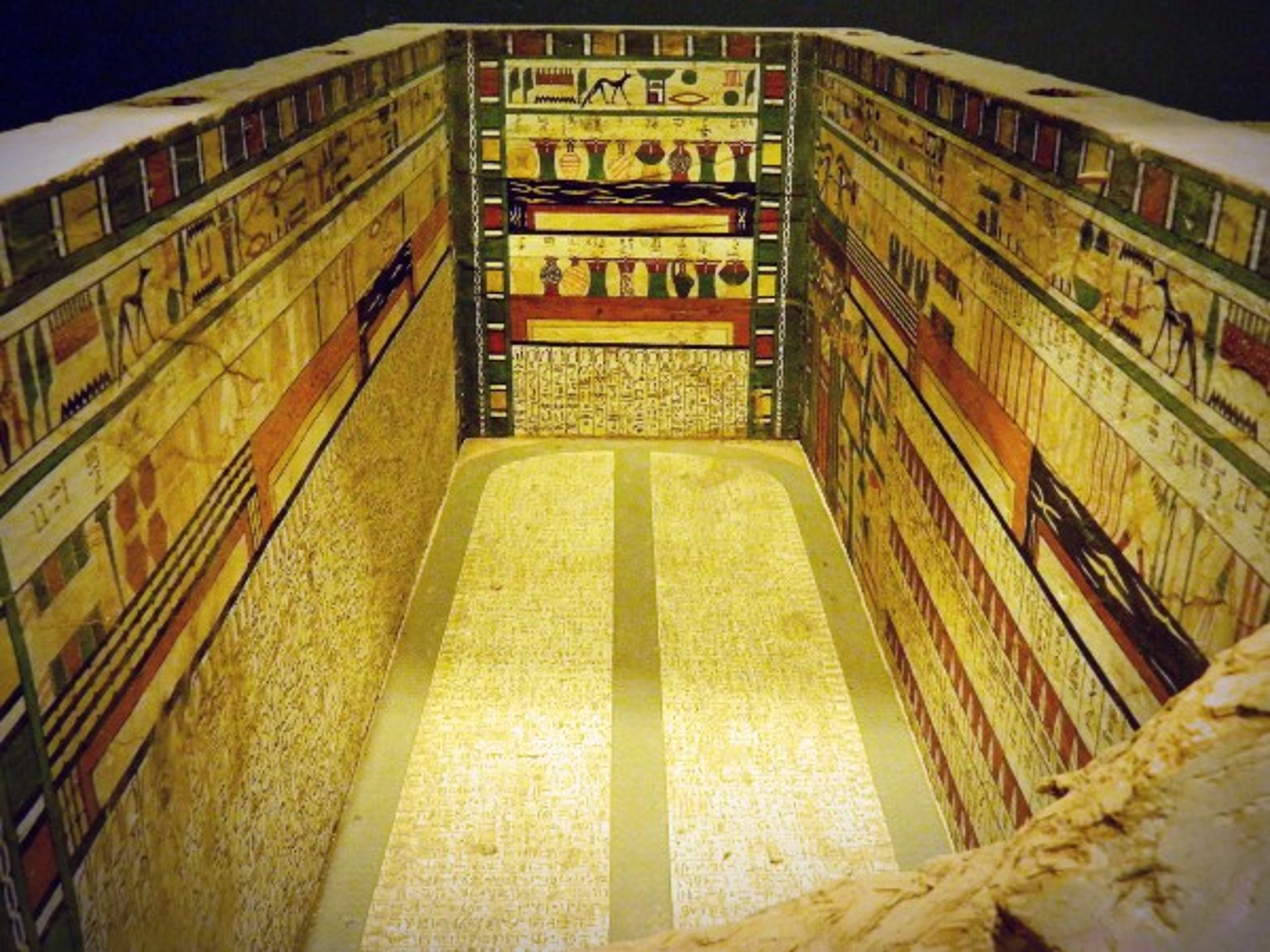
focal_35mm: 35
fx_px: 1284
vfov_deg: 40.7
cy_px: 476
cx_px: 635
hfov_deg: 52.6
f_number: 3.3
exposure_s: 1/6
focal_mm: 6.2
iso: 800
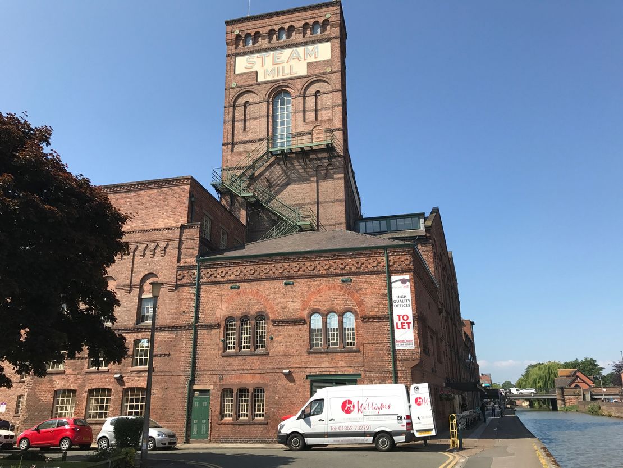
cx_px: 312
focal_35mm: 28
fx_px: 504
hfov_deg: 63.4
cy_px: 234
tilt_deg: +17.9
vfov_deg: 49.8
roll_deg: +0.0
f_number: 1.8
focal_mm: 3.99
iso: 20
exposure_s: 1/1808
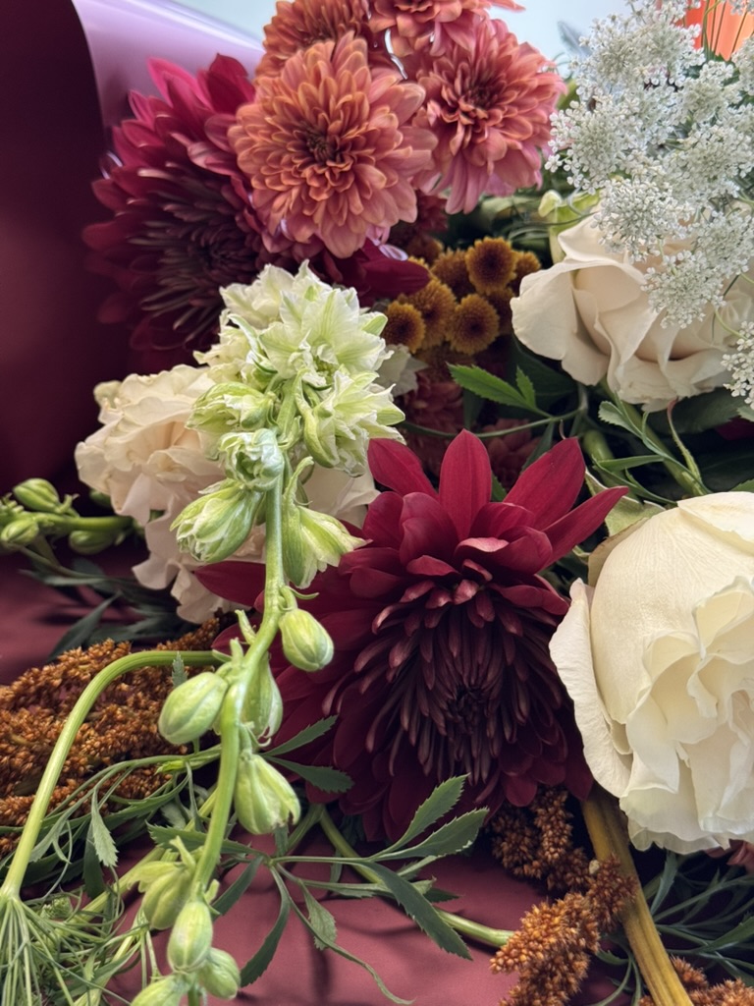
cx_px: 377
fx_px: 1394
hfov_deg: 30.3
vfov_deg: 39.7
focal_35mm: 48
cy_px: 503
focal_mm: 6.76
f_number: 1.78
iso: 100
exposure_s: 1/62
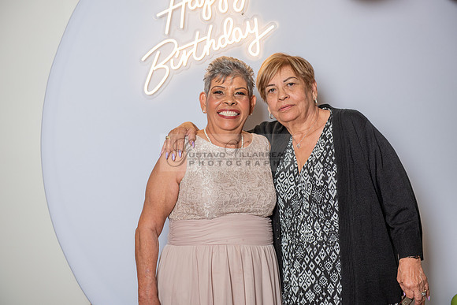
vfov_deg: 21.9
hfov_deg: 32.4
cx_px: 228
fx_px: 787
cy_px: 152
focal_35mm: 62
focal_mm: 62
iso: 200
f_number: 4
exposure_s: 1/200
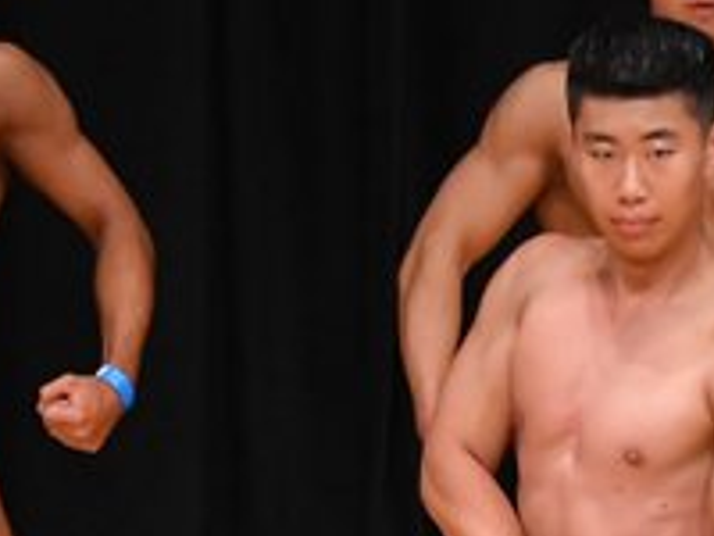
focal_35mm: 1006
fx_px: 20750
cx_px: 709
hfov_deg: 2.0
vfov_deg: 1.5
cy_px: 572
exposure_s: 1/400
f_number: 5.6
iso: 4000
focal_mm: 180
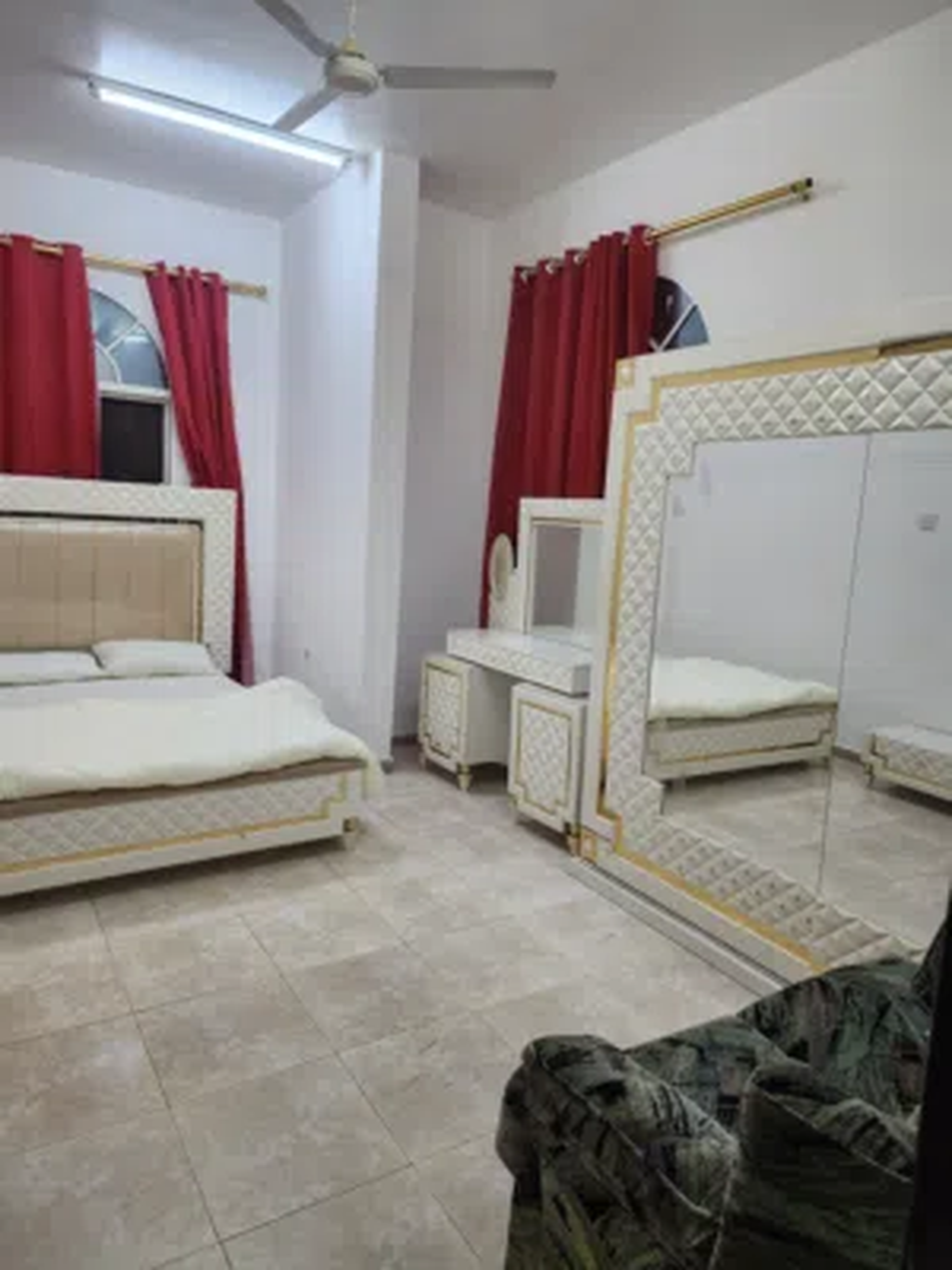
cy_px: 635
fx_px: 843
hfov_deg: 58.9
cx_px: 476
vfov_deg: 73.9
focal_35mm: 23
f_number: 1.8
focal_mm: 6.4
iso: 320
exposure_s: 1/100
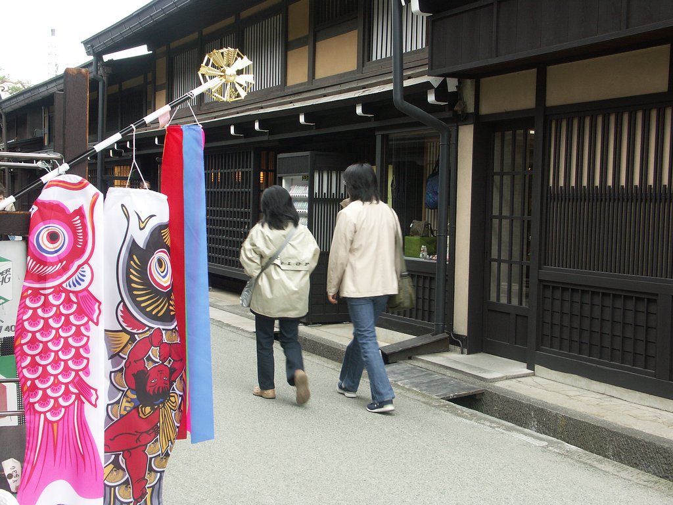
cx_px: 336
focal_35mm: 45
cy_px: 252
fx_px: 875
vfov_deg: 32.2
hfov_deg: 42.1
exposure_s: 1/30
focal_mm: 11.54
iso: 100
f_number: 5.6
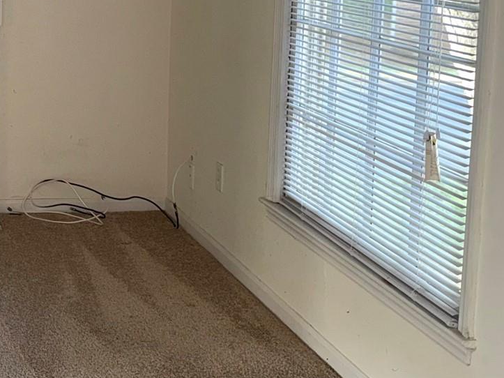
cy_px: 28
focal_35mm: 68
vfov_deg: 21.1
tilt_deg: -6.0
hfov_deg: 25.4
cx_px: -117
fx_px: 990
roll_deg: +0.9
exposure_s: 1/24
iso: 100
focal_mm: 6.76
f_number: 1.78
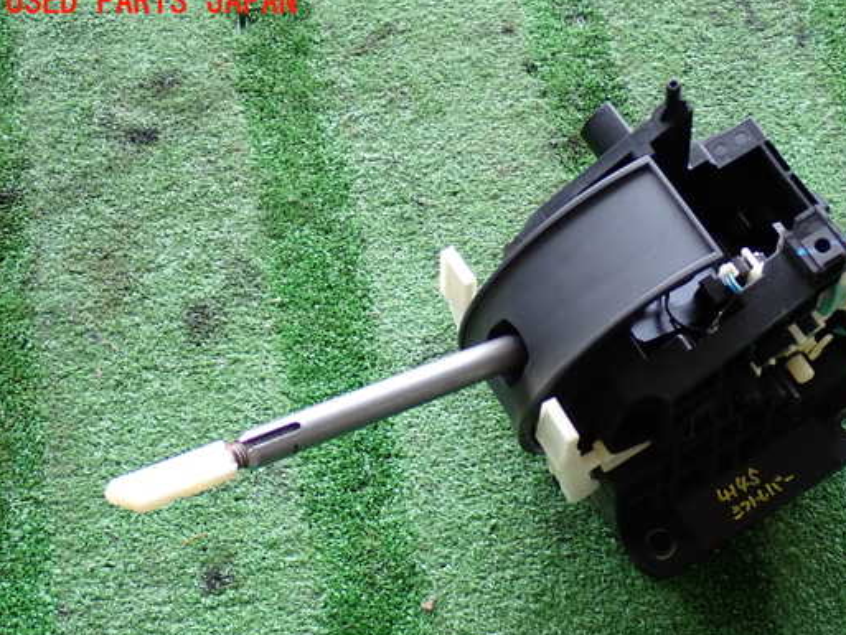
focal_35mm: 55
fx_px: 1344
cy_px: 353
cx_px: 491
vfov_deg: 26.6
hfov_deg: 34.9
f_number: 3.1
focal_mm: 8.4
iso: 200
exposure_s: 1/80
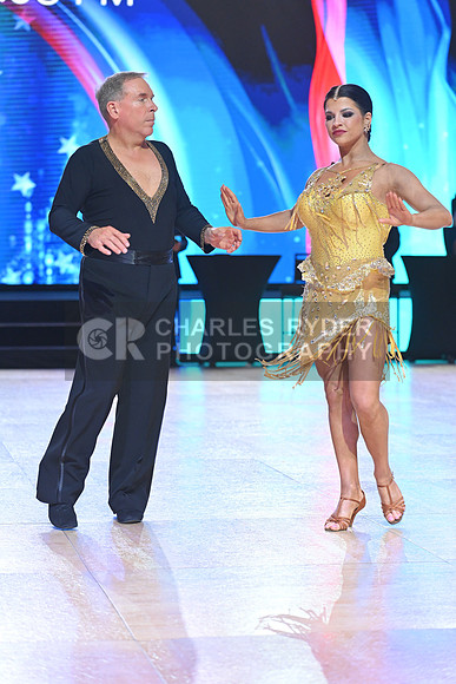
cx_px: 228
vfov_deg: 20.0
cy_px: 342
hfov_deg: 13.4
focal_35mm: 102
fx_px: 1937
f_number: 4
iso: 1600
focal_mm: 102
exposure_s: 1/250
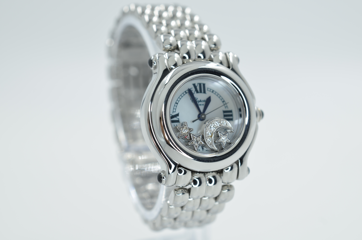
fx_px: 602
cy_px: 120
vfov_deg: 22.5
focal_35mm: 60
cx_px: 181
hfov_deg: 33.5
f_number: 8
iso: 125
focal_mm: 40
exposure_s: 1/50
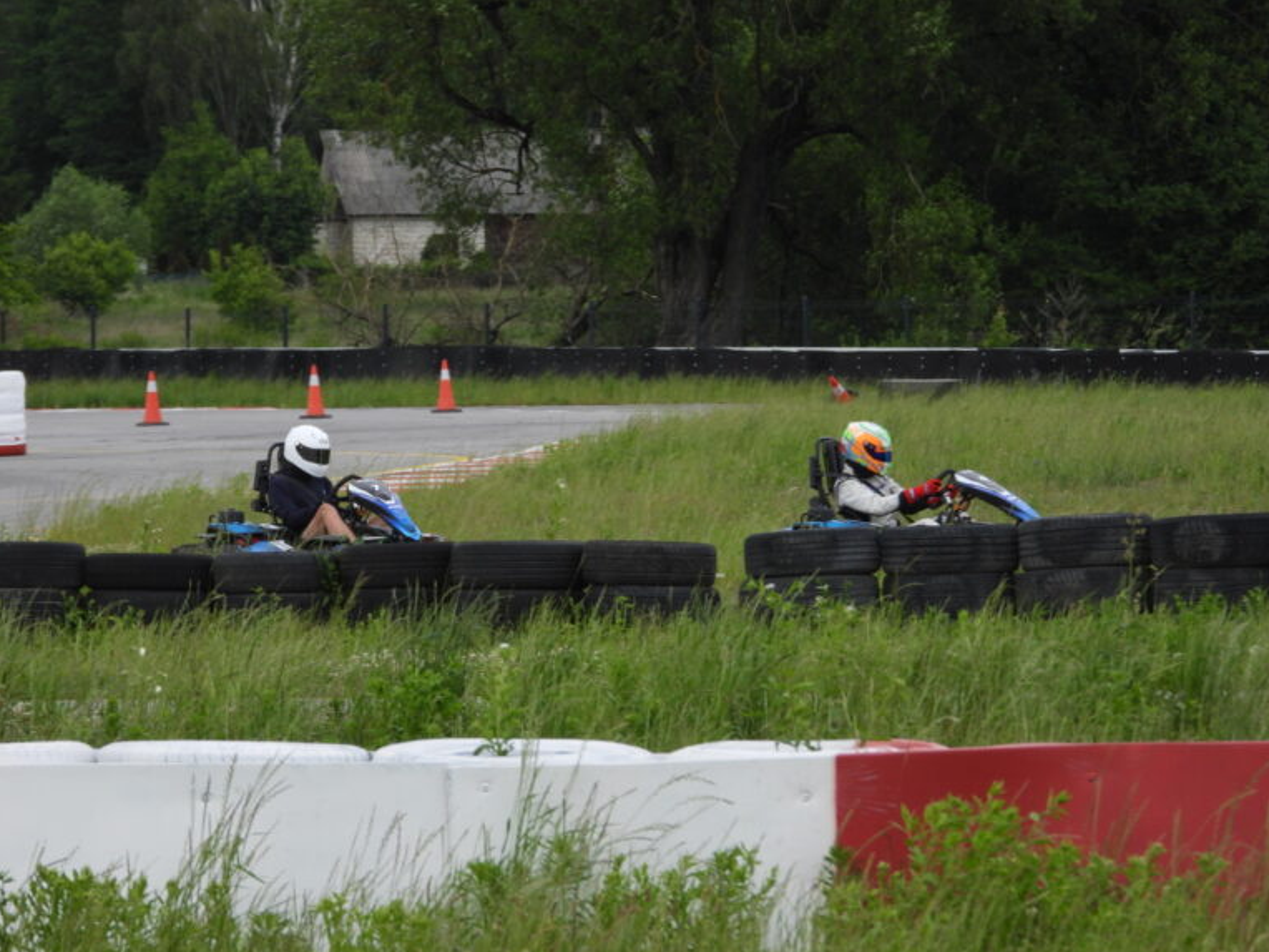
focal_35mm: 347
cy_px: 477
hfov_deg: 5.7
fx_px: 12721
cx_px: 634
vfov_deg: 4.3
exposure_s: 1/400
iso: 100
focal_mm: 62.1
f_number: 4.5
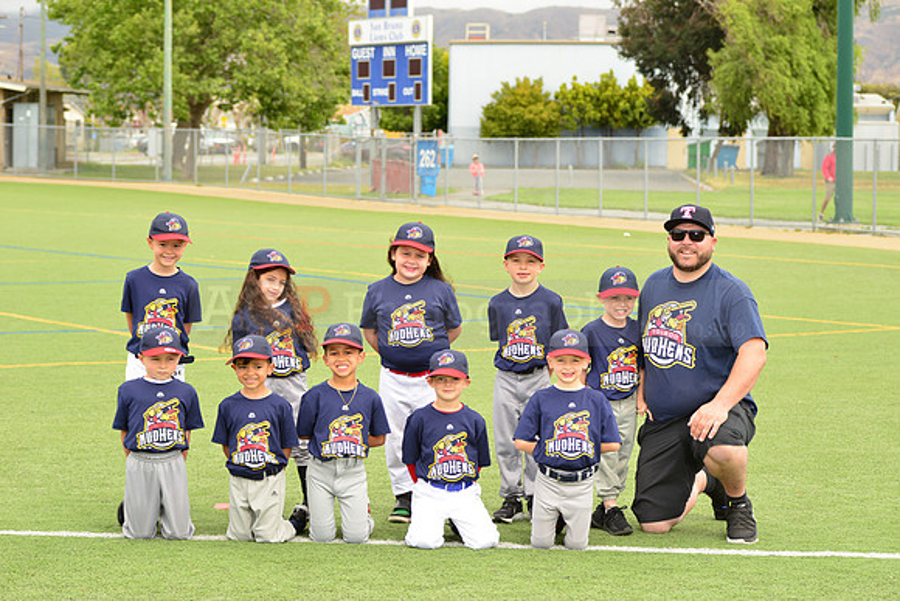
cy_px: 300
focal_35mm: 100
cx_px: 450
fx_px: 2500
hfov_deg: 20.4
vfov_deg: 13.7
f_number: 8
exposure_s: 1/200
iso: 250
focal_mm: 100
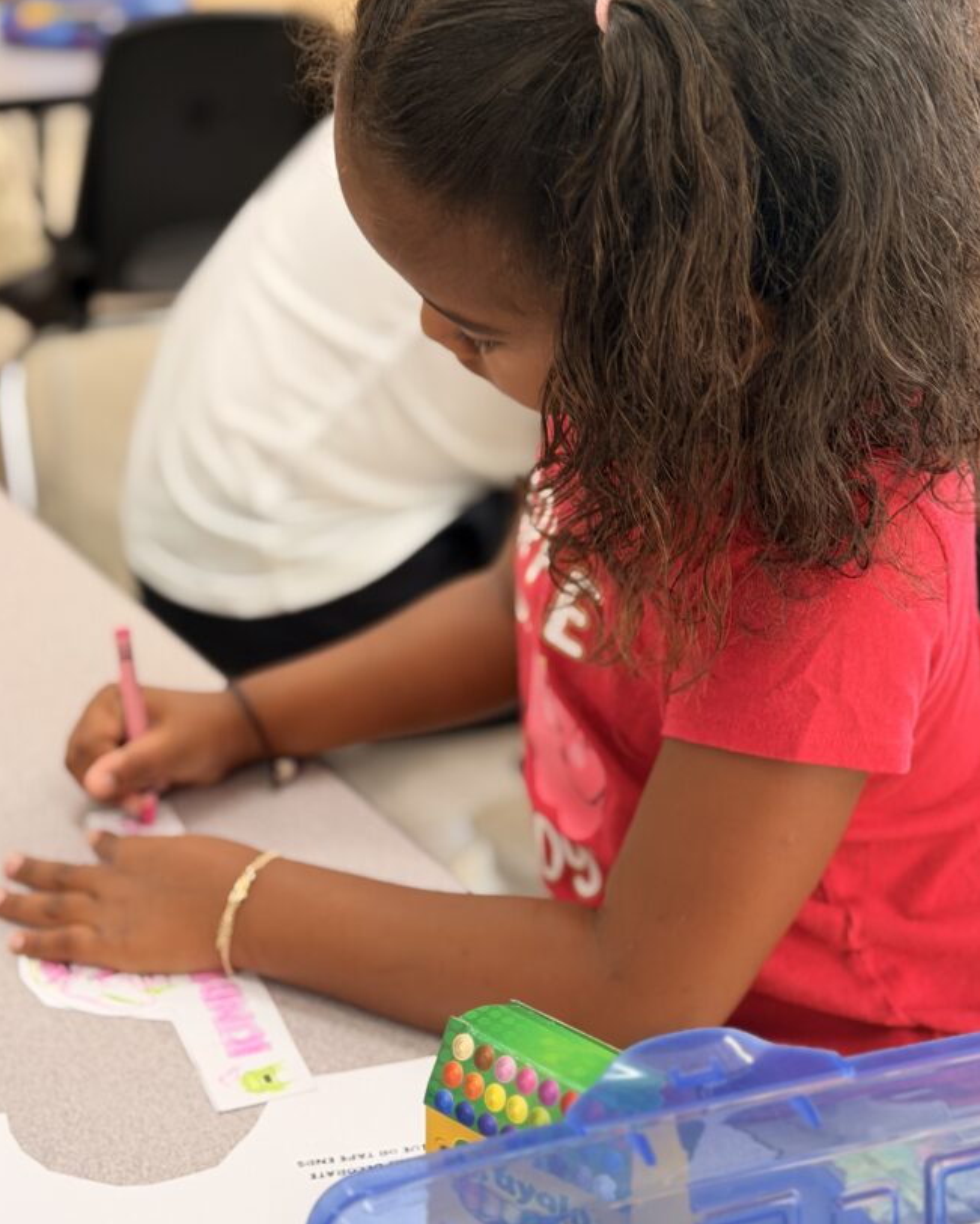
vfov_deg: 31.9
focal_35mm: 59
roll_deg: -1.5
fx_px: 2138
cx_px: 474
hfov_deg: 25.8
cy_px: 575
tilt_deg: -24.7
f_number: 1.78
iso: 80
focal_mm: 6.76
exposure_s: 1/120
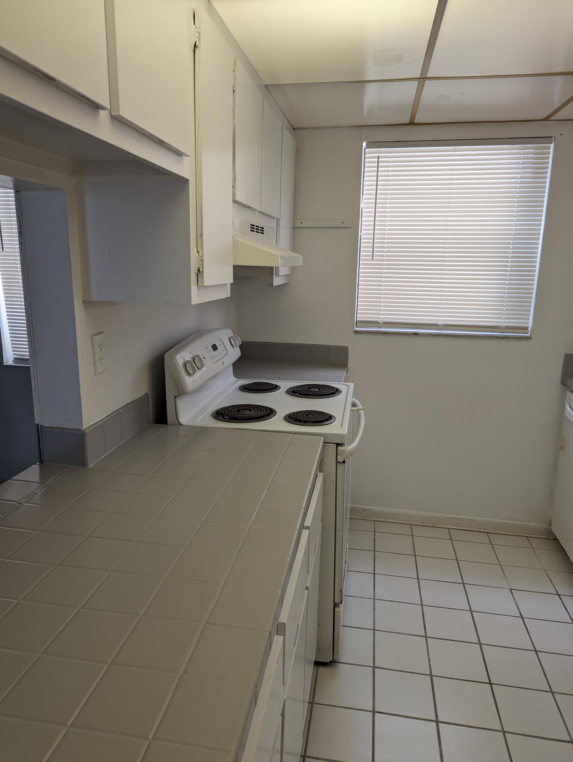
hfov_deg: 56.9
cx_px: 286
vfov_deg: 71.5
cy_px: 381
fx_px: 529
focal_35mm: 24
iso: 62
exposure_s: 1/60
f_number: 1.85
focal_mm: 6.81
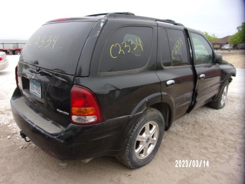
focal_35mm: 24
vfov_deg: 56.8
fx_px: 170
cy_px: 92
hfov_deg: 71.6
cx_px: 122
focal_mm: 4.3
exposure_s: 1/34
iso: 82
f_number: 3.3
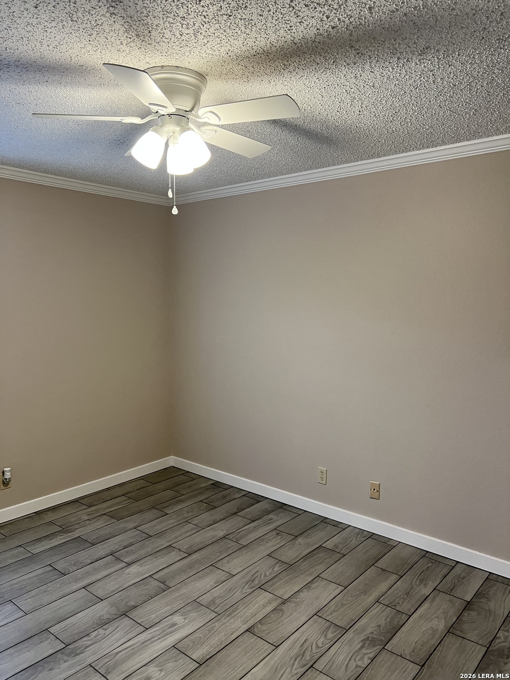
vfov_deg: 67.3
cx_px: 255
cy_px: 340
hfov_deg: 53.1
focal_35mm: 26
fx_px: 511
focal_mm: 5.7
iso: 125
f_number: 1.5
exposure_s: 1/60
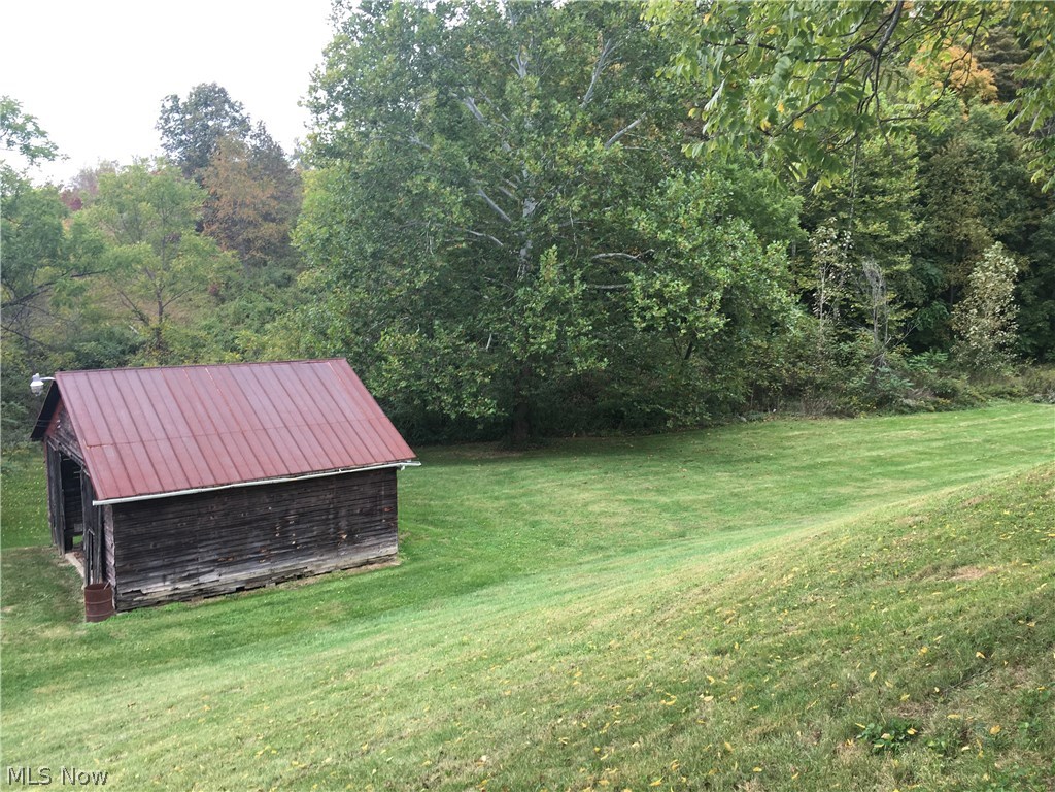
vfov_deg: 48.2
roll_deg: -1.6
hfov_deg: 61.7
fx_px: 884
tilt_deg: -7.1
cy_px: 396
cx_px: 528
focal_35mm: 29
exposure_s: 1/60
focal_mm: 4.15
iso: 25
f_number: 2.2
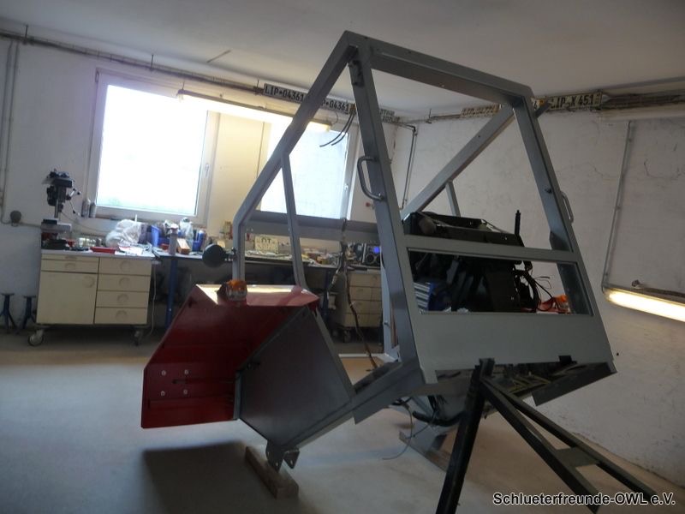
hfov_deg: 63.4
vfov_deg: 49.7
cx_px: 342
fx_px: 554
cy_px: 257
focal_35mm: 28
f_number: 3.3
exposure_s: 1/40
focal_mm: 4.7
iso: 160
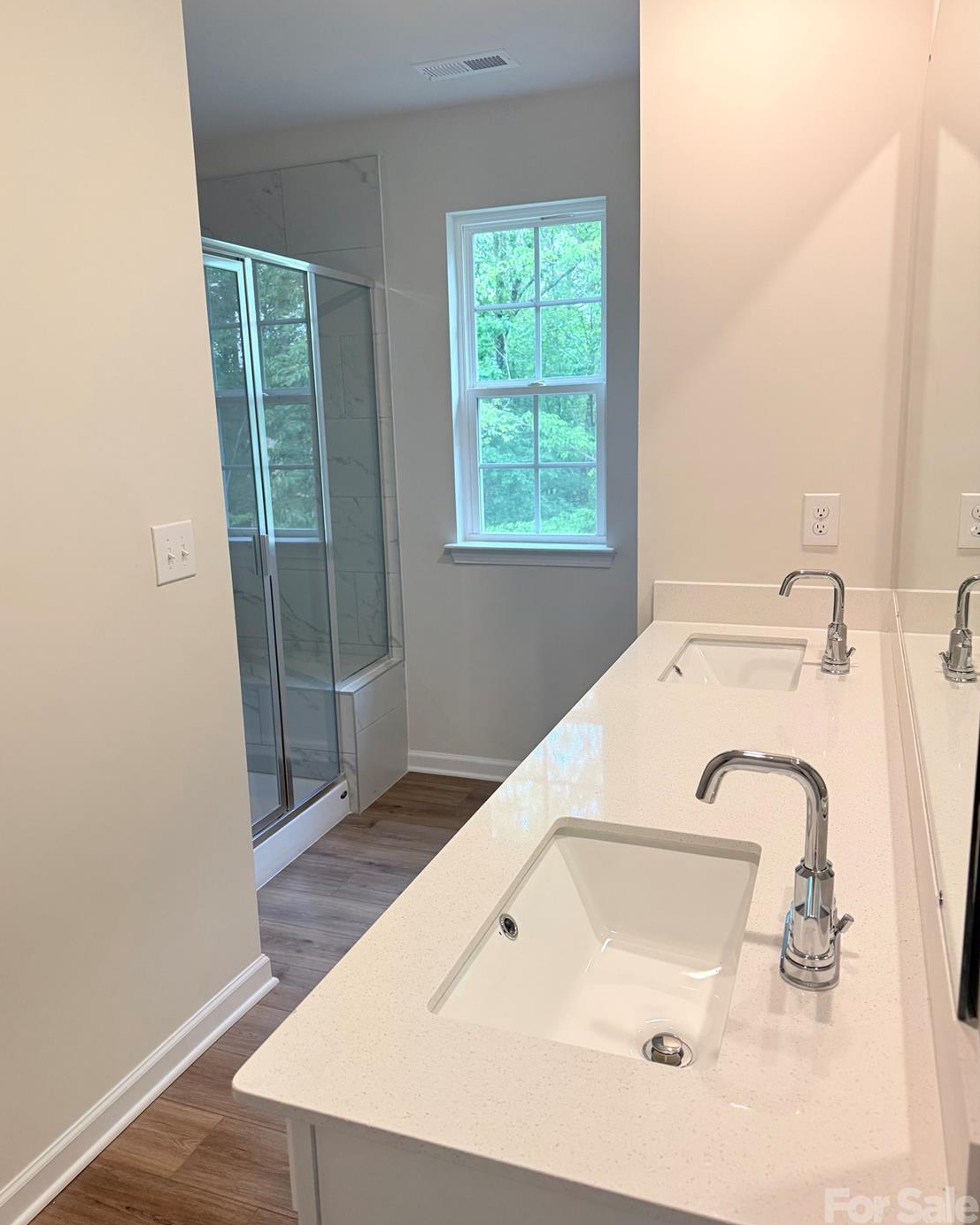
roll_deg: +1.5
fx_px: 943
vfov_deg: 66.0
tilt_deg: -10.3
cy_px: 606
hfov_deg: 54.9
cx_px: 474
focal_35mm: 26
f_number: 1.78
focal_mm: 6.76
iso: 200
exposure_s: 1/120
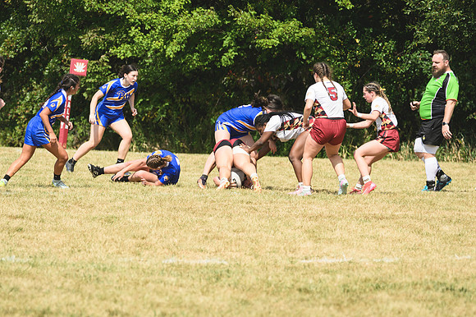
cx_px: 238
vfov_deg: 3.1
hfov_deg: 4.6
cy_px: 158
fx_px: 5946
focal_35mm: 450
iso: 180
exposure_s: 1/1000
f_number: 5.6
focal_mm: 300
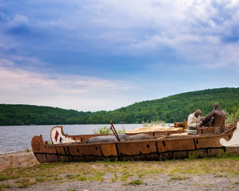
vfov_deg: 33.4
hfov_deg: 41.0
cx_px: 138
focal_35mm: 45
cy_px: 96
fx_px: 318
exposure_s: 1/200
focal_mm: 26
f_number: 11
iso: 200
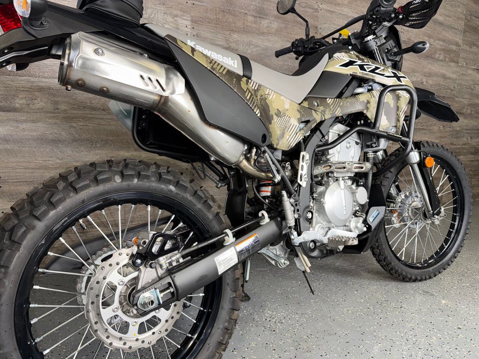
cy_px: 180
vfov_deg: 56.8
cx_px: 240
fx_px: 332
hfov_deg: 71.6
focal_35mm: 24
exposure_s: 1/22
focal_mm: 6.76
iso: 64
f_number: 1.78
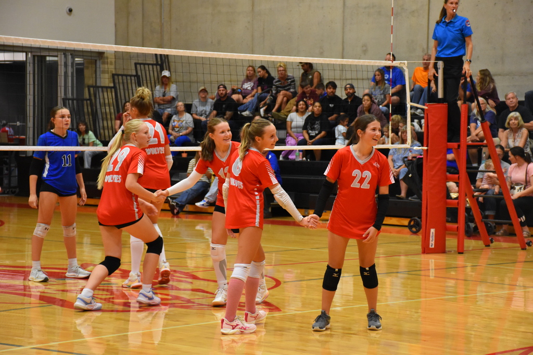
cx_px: 266
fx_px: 1466
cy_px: 178
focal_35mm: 99
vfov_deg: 13.8
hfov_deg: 20.6
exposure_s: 1/125
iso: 3200
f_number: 5
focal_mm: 66
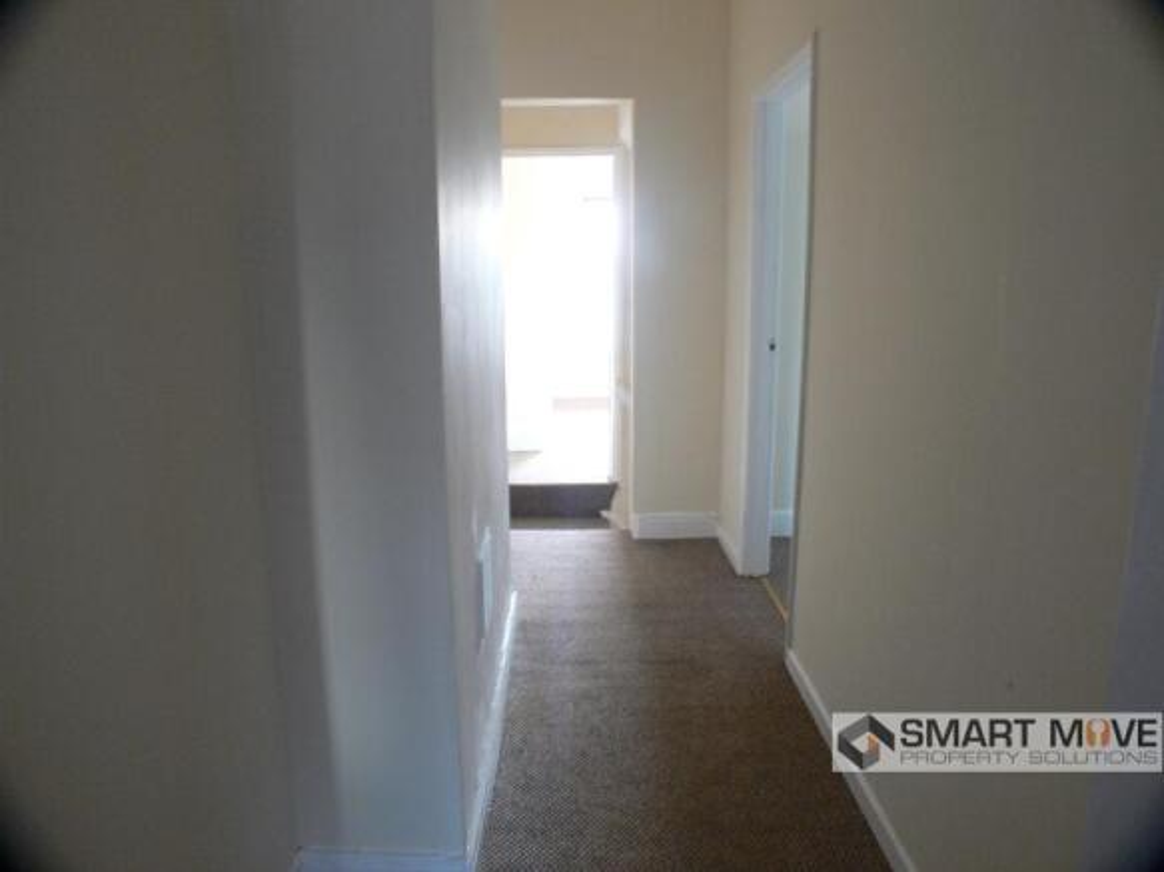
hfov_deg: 52.6
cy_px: 436
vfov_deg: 40.7
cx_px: 582
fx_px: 1177
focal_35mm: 35
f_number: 2.8
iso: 200
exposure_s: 1/10
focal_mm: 7.5
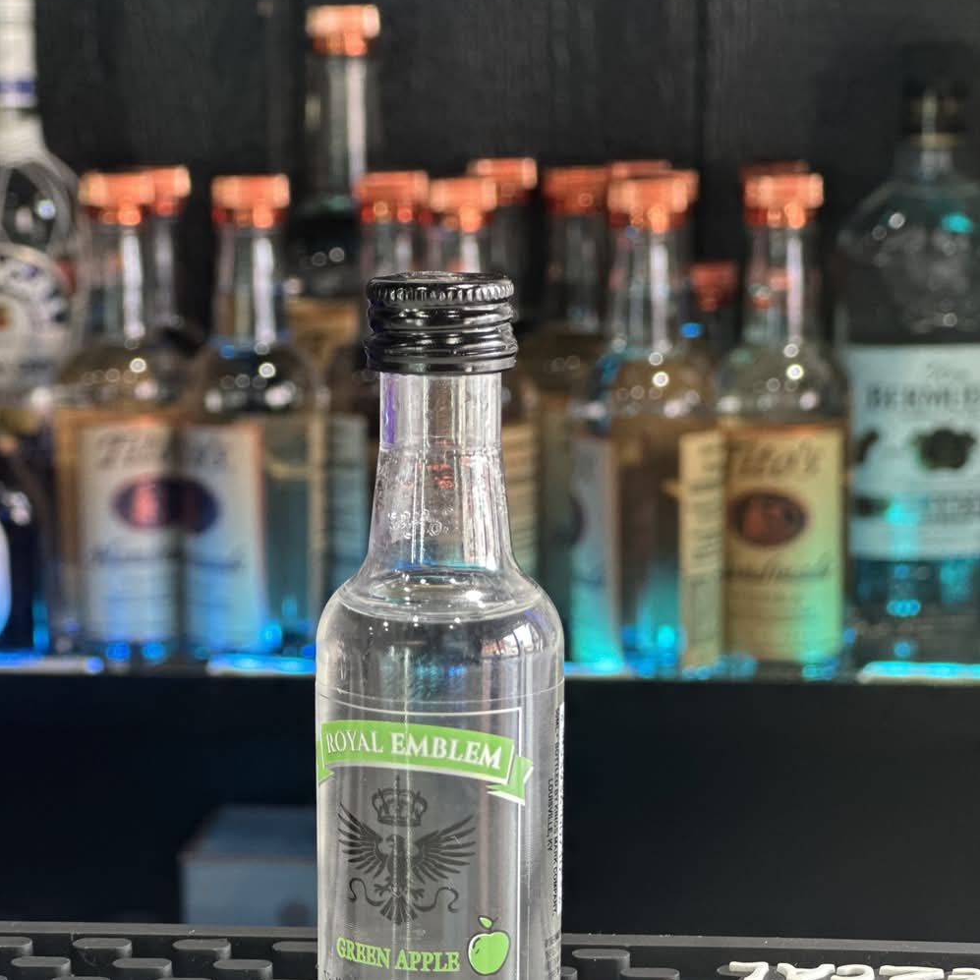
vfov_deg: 19.0
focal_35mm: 91
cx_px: 490
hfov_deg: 19.1
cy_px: 641
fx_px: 2915
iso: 200
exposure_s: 1/40
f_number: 2.8
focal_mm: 9
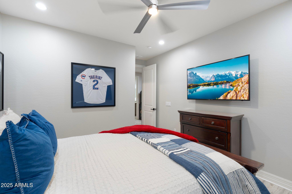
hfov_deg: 96.7
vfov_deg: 73.7
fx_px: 130
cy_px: 97
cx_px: 146
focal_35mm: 16
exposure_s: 1/20
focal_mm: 16
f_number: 8
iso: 1000
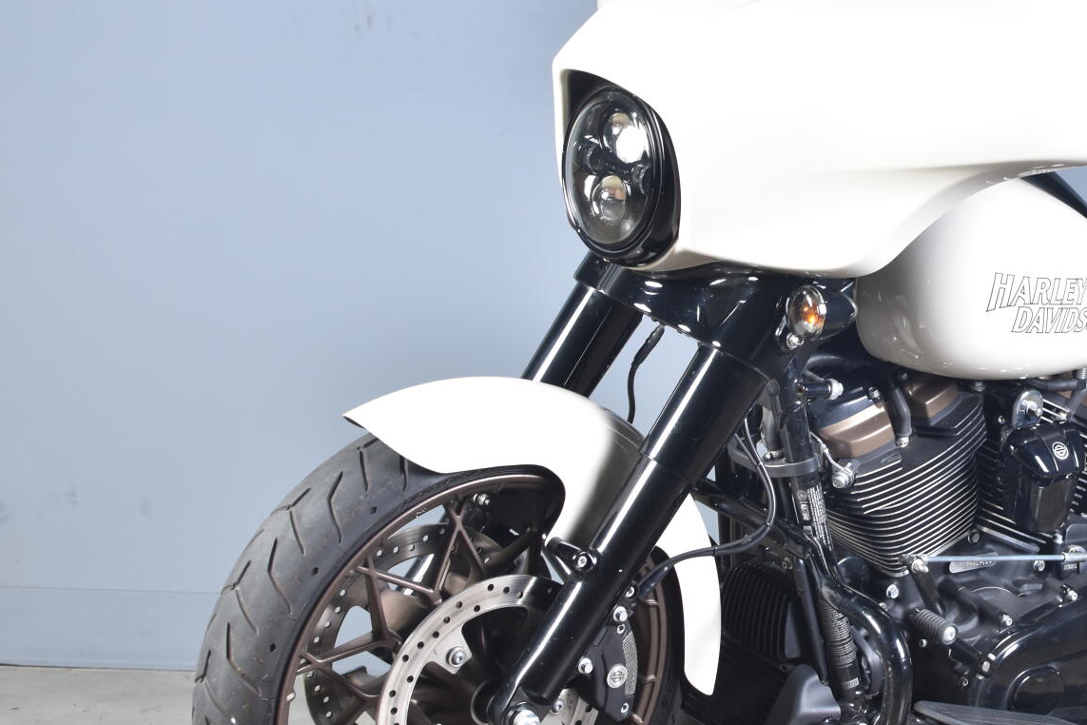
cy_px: 319
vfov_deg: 14.9
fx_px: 2774
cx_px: 947
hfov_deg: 21.7
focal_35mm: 92
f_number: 6.3
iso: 400
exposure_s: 1/60
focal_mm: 35
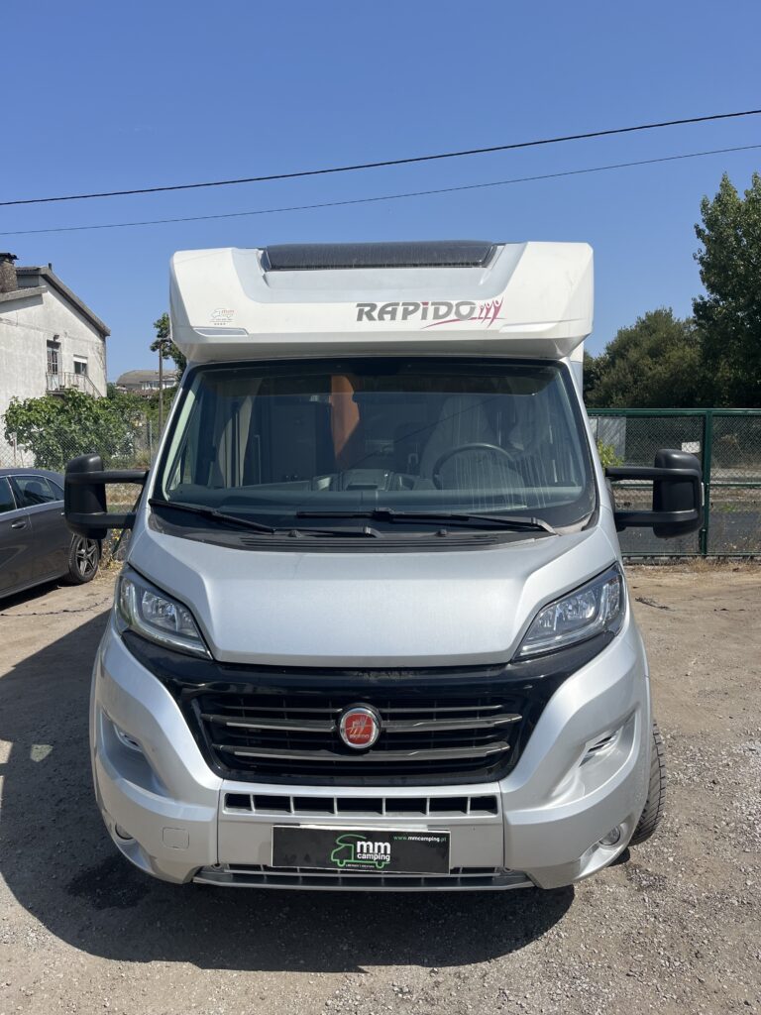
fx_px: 762
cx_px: 380
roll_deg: +0.2
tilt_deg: -6.1
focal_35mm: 26
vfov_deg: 67.3
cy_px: 508
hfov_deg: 53.1
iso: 50
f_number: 1.6
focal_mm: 5.1
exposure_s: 1/4651
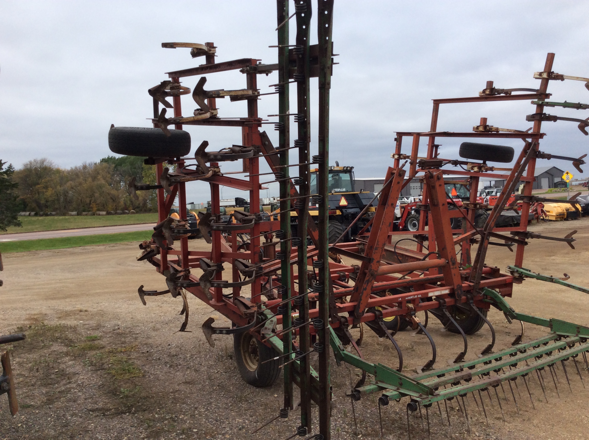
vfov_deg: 44.1
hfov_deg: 56.9
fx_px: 544
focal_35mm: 32
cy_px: 220
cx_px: 294
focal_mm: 3.3
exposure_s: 1/566
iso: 32
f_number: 2.4
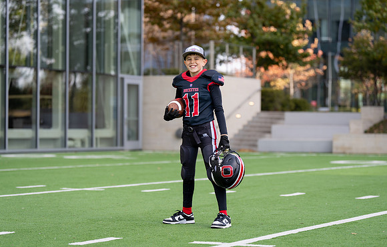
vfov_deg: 11.8
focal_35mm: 112
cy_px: 129
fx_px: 1191
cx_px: 193
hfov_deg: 18.5
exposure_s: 1/400
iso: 100
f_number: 2.8
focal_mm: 105
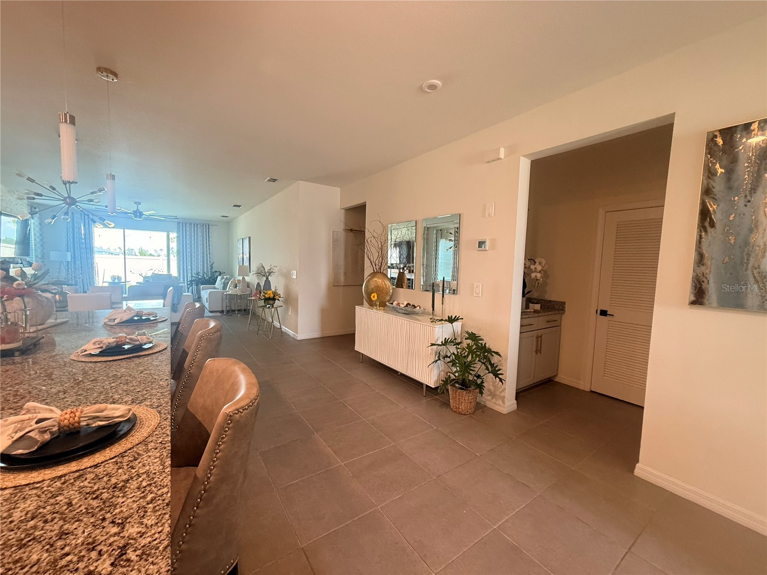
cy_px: 288
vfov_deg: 85.7
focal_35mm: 14
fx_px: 310
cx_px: 384
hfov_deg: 102.1
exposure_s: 1/60
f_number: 2.2
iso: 320
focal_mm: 2.22
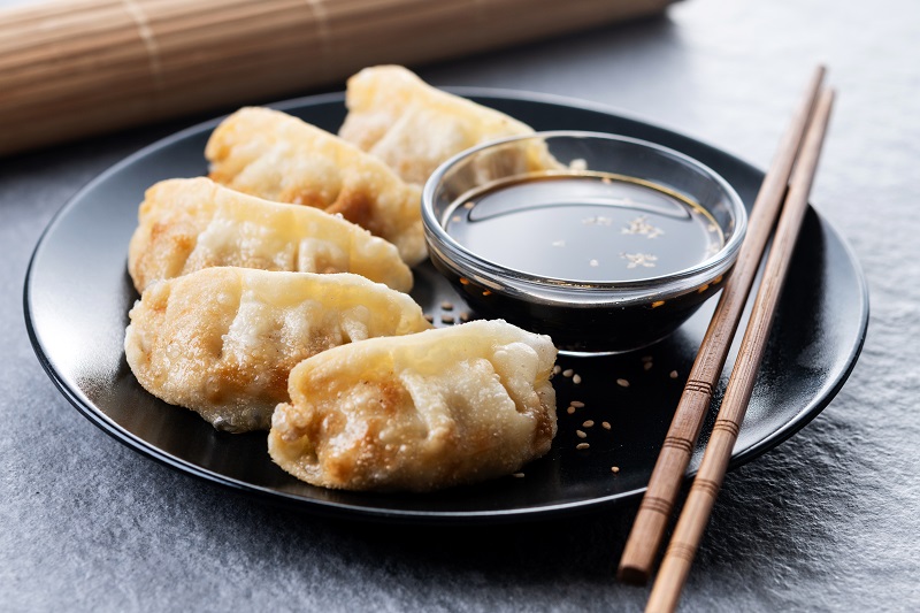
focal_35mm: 90
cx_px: 460
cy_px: 306
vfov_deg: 15.2
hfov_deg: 22.6
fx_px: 2299
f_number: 5
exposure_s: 1/200
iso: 100
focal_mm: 60
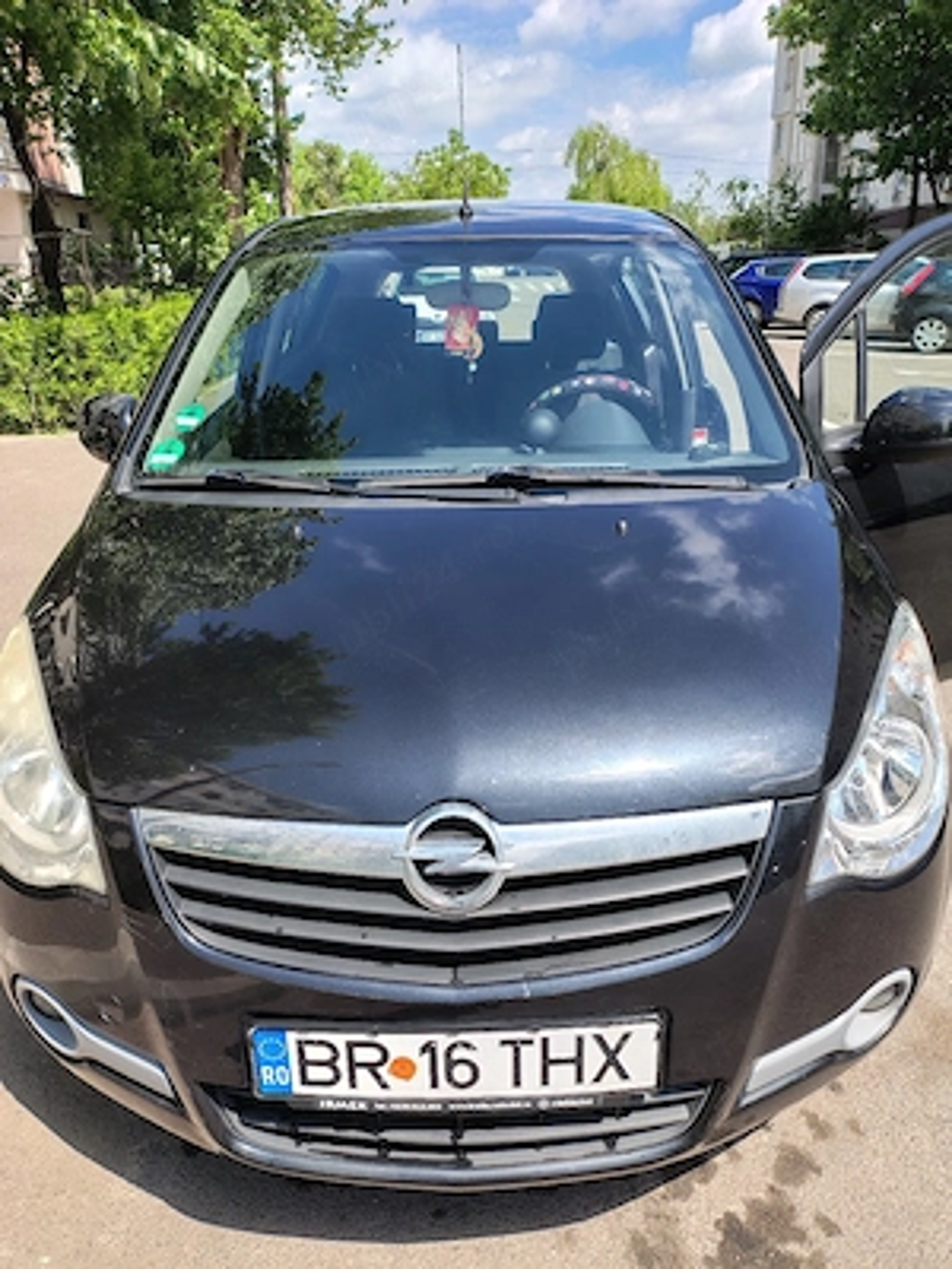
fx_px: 917
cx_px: 476
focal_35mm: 25
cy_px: 634
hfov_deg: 54.9
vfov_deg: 69.4
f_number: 1.7
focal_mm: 4.71
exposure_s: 1/769
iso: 143
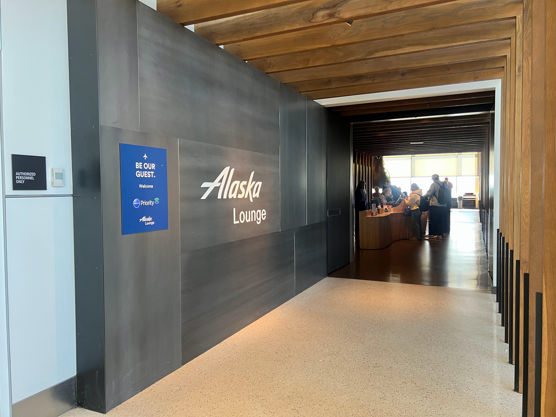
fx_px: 418
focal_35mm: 26
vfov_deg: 53.1
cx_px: 278
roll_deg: +0.4
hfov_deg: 67.3
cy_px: 208
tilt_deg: -0.7
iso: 125
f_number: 1.5
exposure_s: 1/76
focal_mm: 5.7
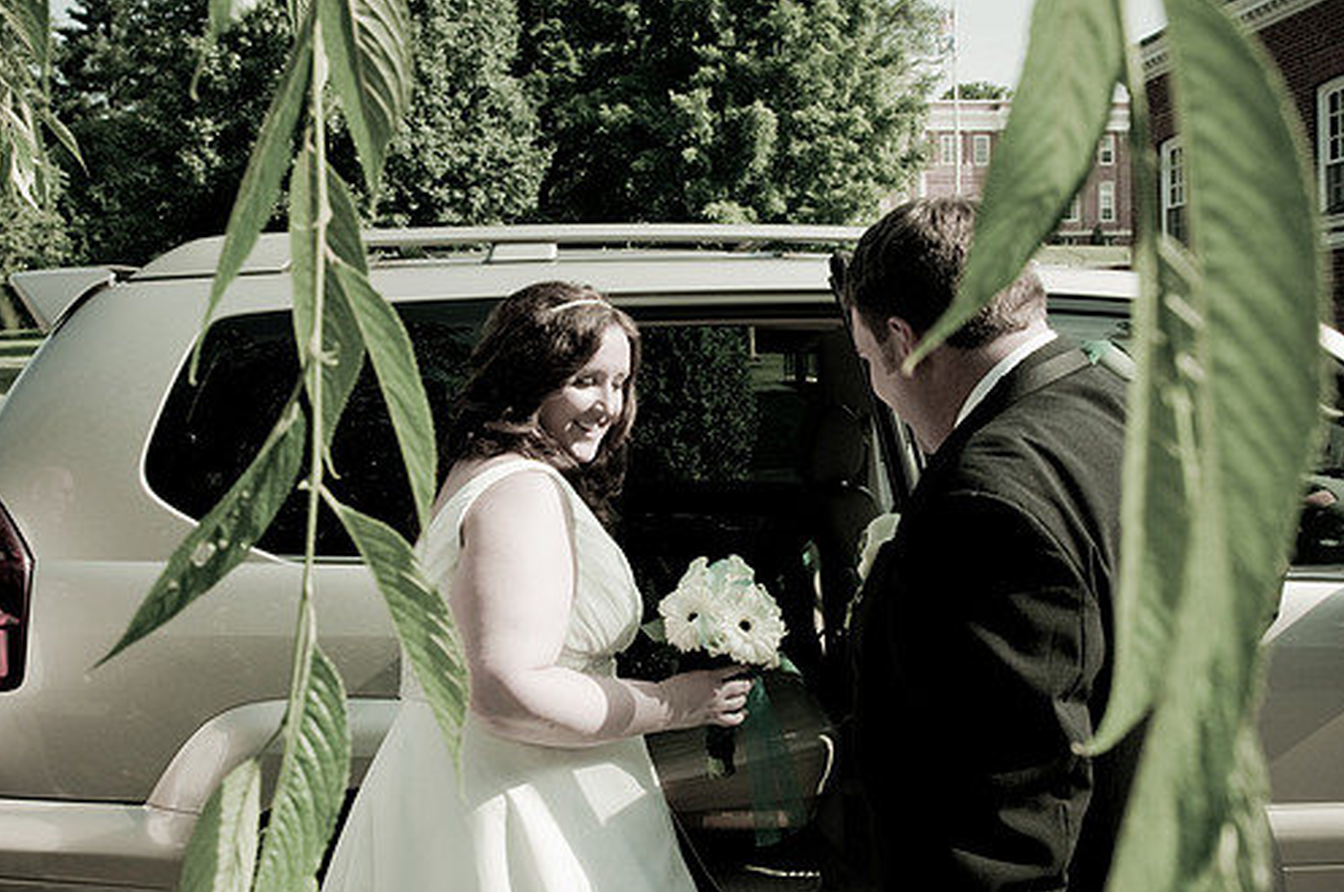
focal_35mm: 42
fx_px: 1566
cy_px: 472
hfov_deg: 46.4
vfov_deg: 31.8
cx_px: 608
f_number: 10
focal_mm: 24
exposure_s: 1/250
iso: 200
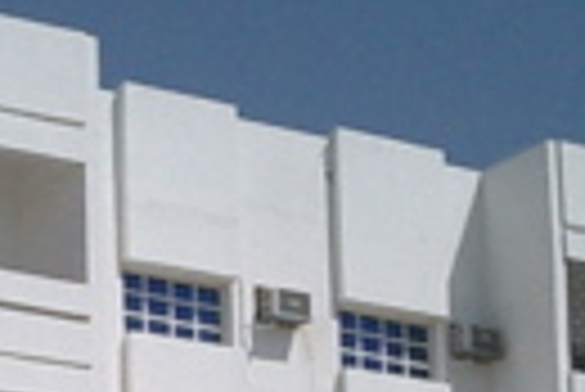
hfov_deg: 9.2
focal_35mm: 222
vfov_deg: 5.9
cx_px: -99
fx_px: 3611
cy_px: 960
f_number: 4.2
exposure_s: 1/2500
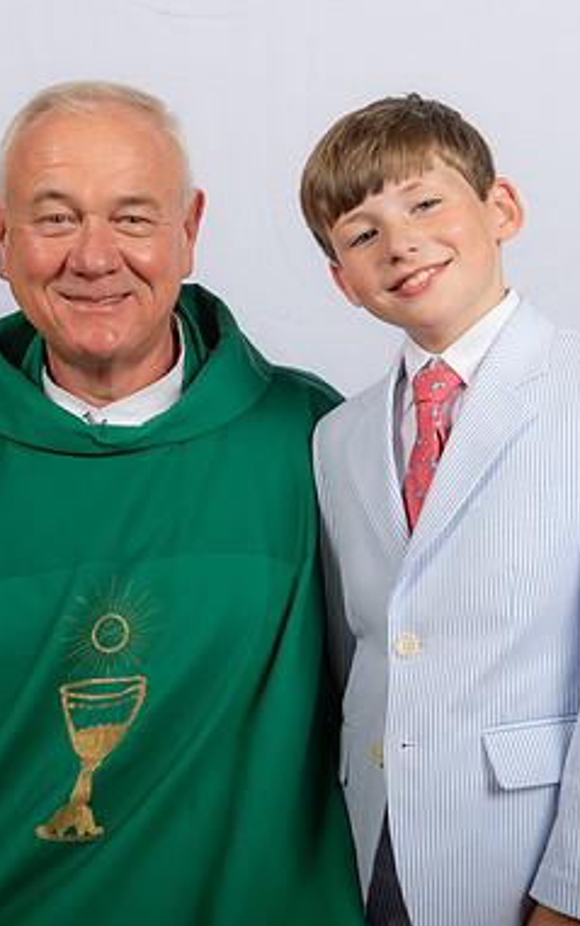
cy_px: 463
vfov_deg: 24.4
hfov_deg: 15.4
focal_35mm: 85
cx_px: 233
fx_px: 2148
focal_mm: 55
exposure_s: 1/200
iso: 320
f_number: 8
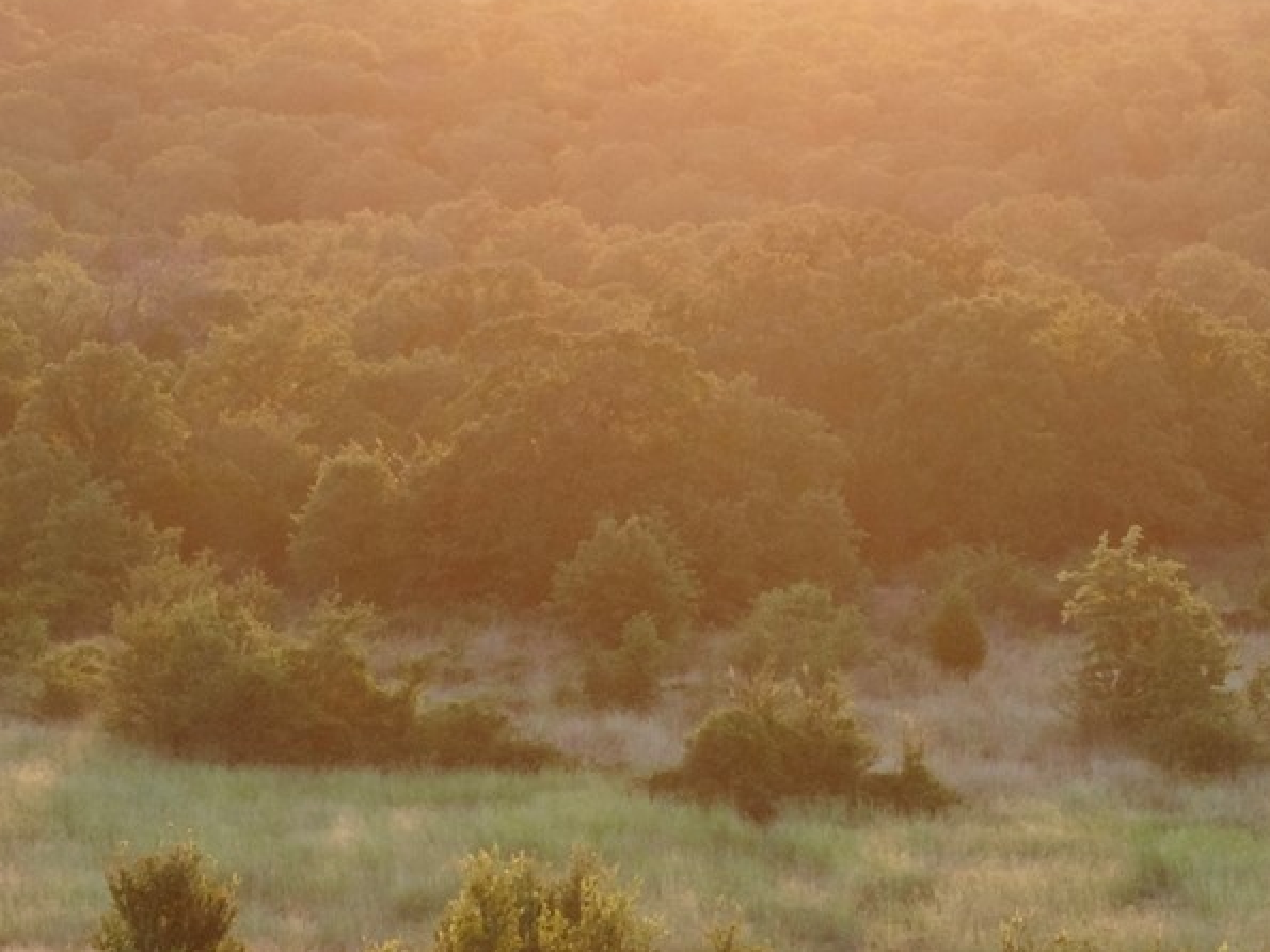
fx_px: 8840
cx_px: 854
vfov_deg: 6.1
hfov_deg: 8.2
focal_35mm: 241
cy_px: 943
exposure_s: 1/15
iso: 310
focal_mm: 19.35
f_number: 2.8
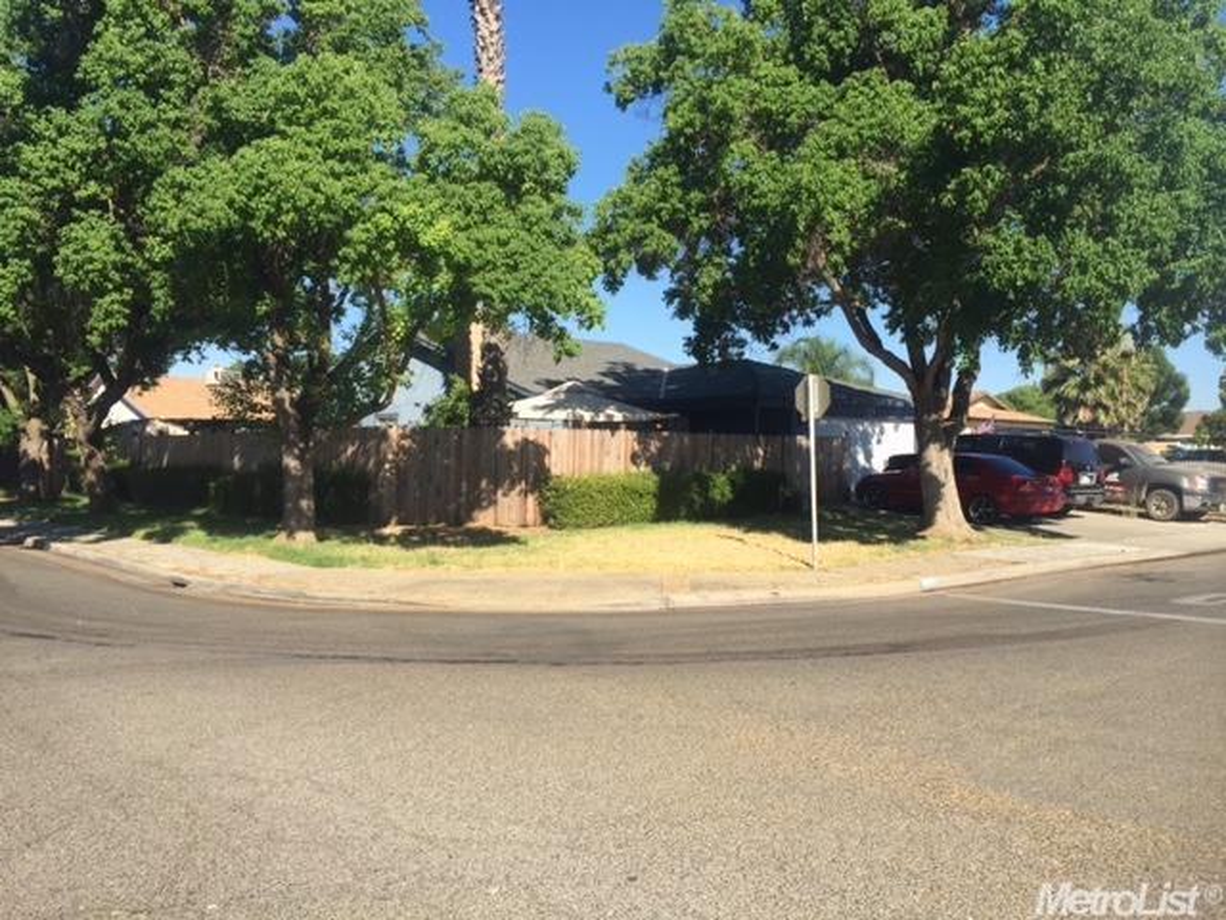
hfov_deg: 61.7
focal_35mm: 29
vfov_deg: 48.2
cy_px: 460
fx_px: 1027
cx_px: 613
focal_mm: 4.15
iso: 32
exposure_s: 1/1319
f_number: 2.2
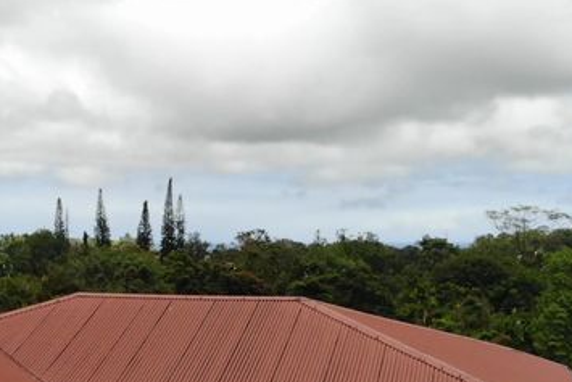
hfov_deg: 28.0
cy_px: 405
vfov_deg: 18.3
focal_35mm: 72
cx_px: 229
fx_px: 1144
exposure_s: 1/991
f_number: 2.8
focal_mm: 4.5
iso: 100
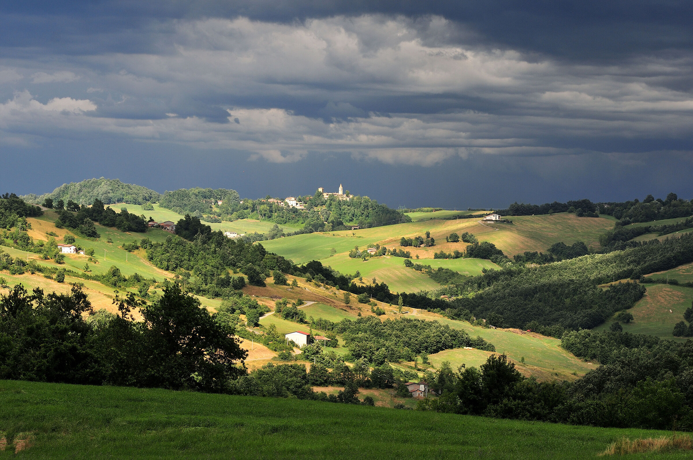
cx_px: 346
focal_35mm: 135
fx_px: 2596
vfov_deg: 10.1
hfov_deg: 15.2
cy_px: 230
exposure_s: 1/320
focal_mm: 90
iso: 200
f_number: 8
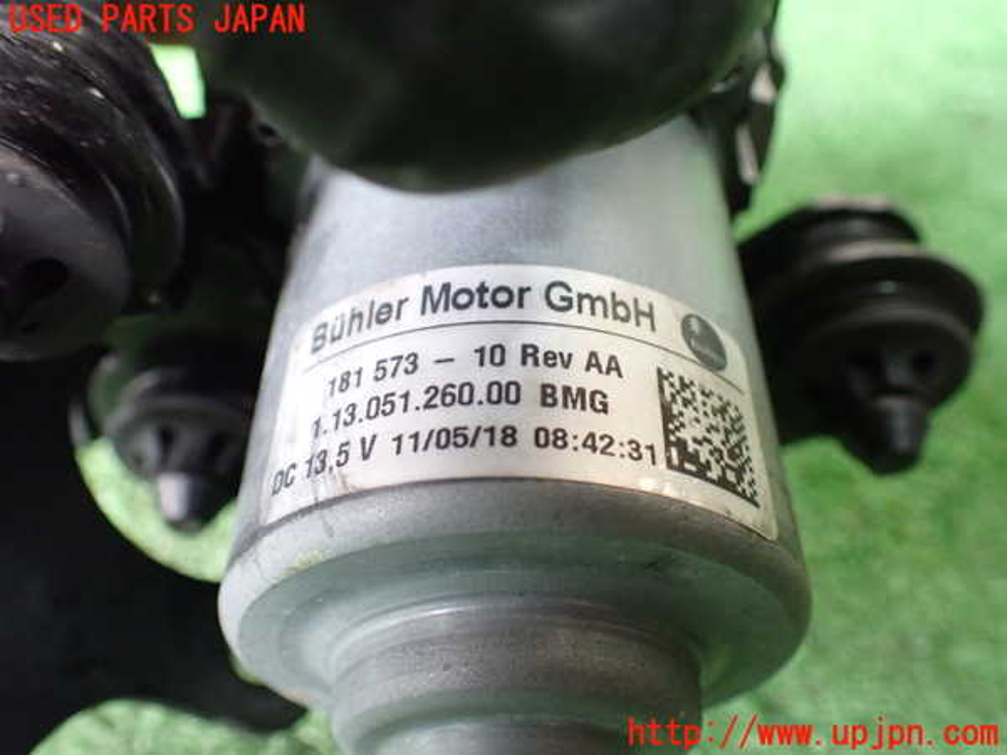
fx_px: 873
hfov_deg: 60.0
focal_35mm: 30
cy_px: 378
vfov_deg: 46.8
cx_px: 504
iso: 800
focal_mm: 5.4
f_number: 2.3
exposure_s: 1/50
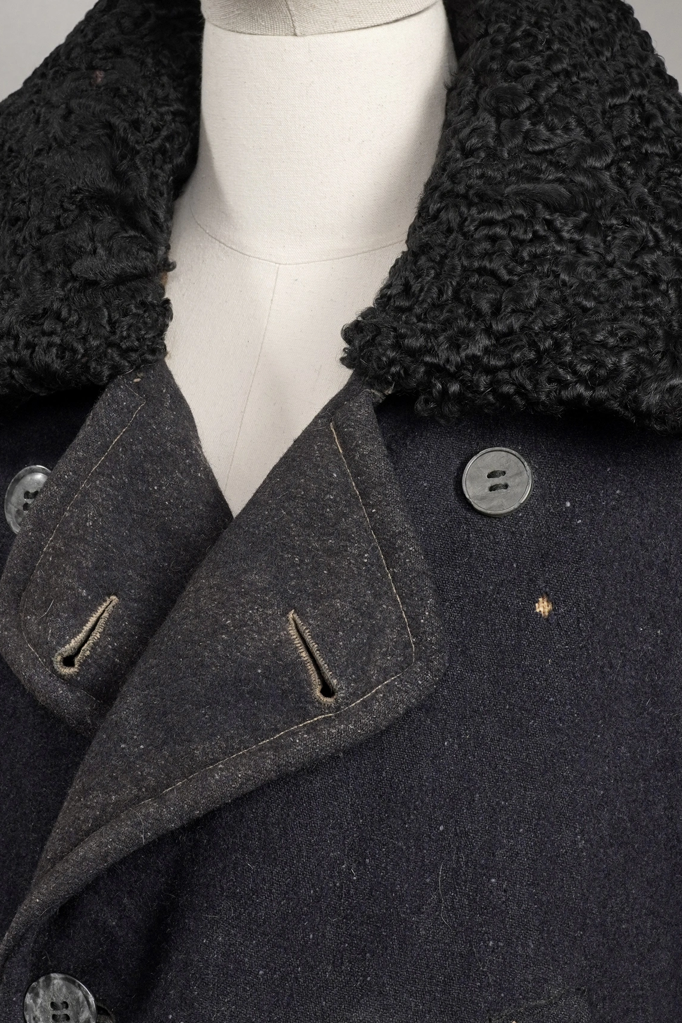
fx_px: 2302
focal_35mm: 81
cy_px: 301
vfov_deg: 24.9
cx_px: 267
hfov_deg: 16.8
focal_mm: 32
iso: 400
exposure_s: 1/40
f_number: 7.1
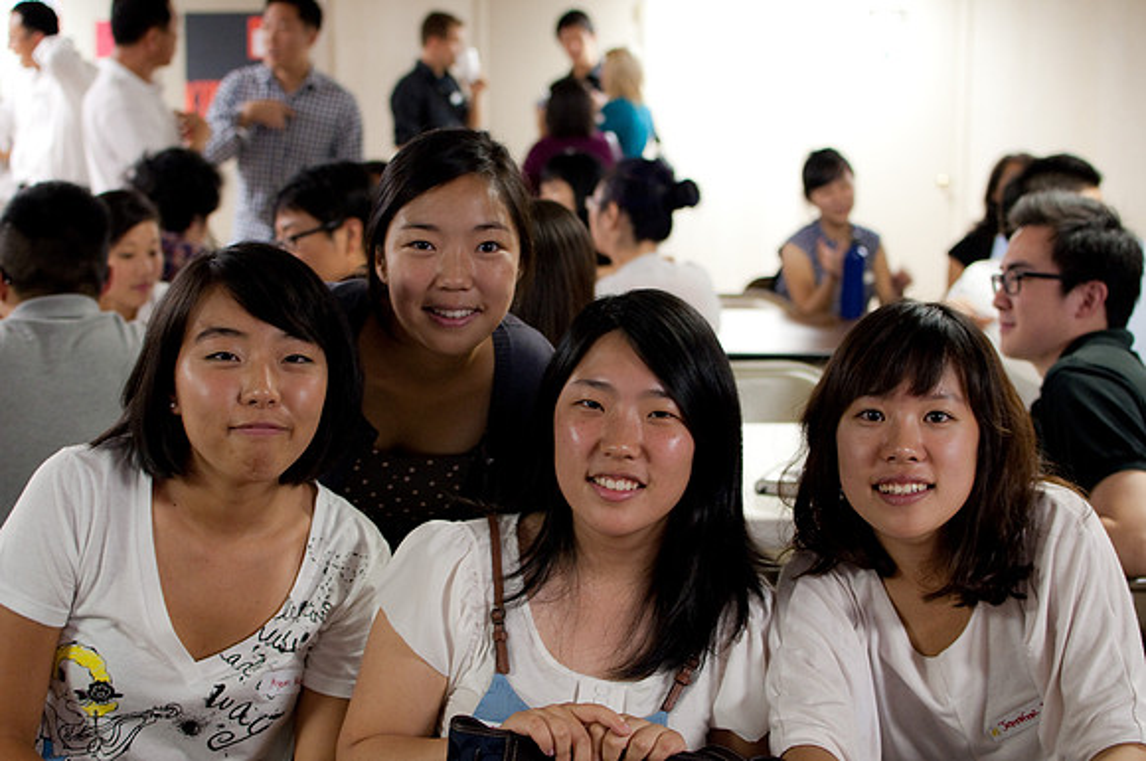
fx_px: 1669
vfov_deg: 25.7
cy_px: 380
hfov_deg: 37.9
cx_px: 573
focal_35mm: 52
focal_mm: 35
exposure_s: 1/30
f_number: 3.2
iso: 640
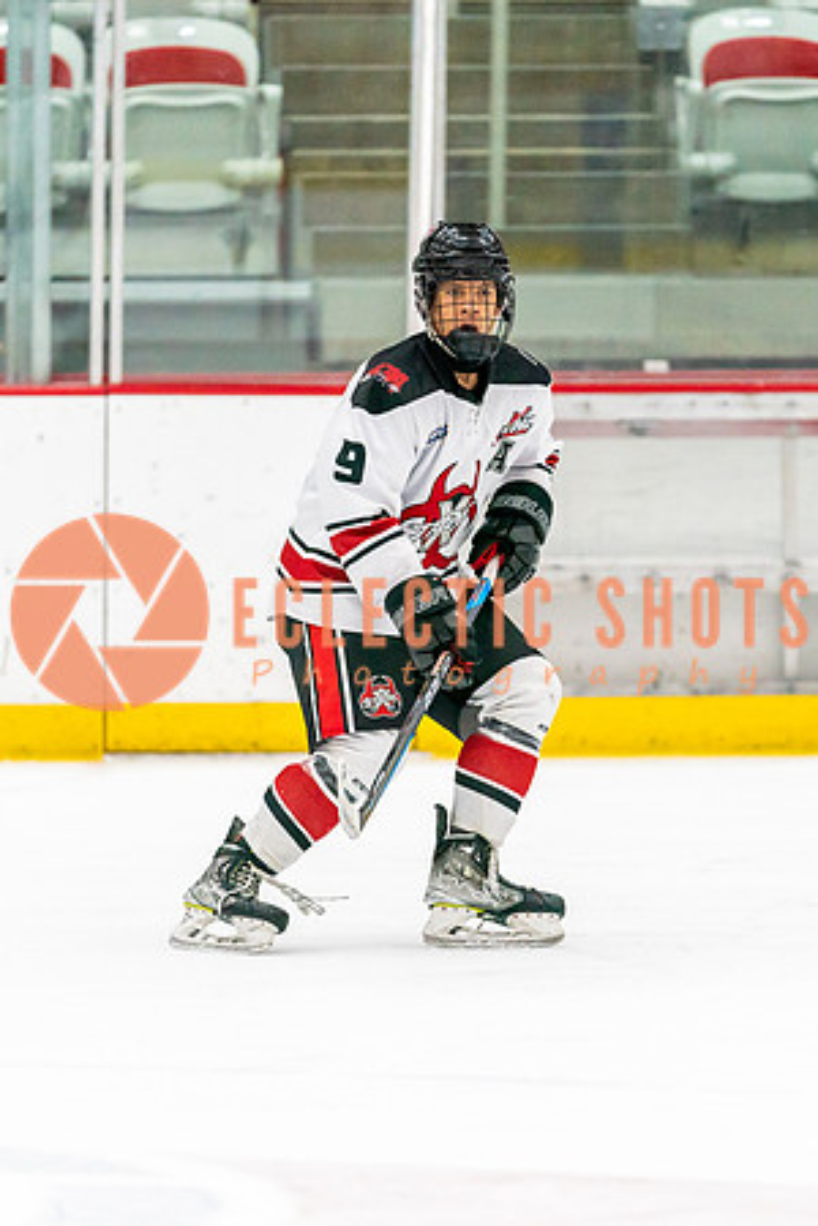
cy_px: 613
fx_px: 10412
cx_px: 409
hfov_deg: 4.5
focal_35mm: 306
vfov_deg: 6.7
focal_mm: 200
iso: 3200
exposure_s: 1/1250
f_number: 2.8
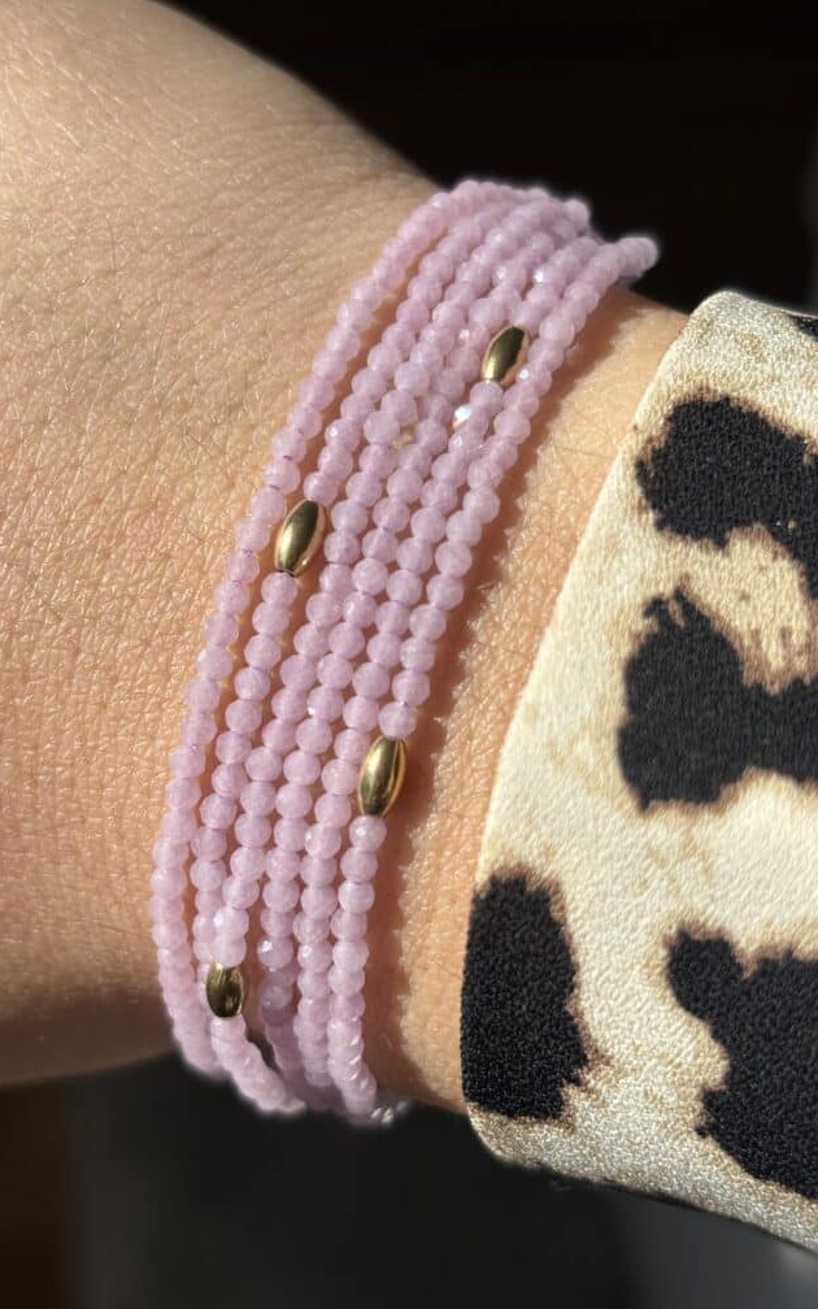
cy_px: 662
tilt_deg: -56.8
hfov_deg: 23.1
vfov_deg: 36.3
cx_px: 428
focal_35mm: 56
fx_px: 1997
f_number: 1.6
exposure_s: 1/2342
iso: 40
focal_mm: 5.96
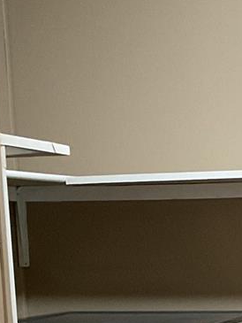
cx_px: 299
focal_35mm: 122
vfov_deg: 15.5
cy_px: 404
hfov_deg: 11.9
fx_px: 1137
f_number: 1.8
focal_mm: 3
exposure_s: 1/40
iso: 320
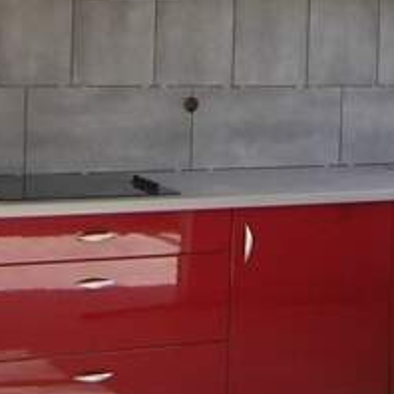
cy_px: 0
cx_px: 404
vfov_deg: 16.5
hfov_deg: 16.5
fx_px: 1326
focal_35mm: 103
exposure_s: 1/96.9
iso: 100
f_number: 2.6
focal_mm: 4.7
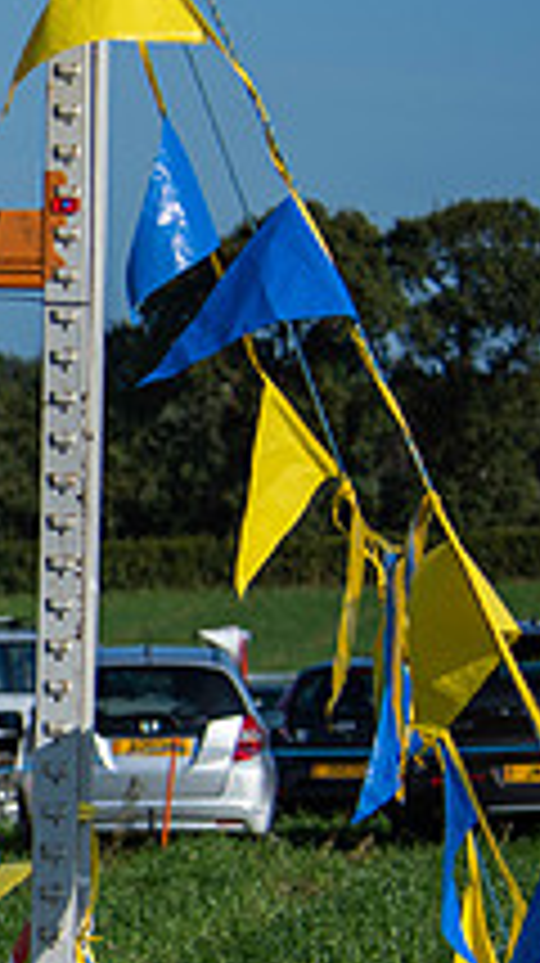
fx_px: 6353
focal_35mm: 249
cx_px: -641
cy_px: 674
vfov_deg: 8.7
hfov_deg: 4.8
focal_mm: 80
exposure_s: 1/2000
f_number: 4.5
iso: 125
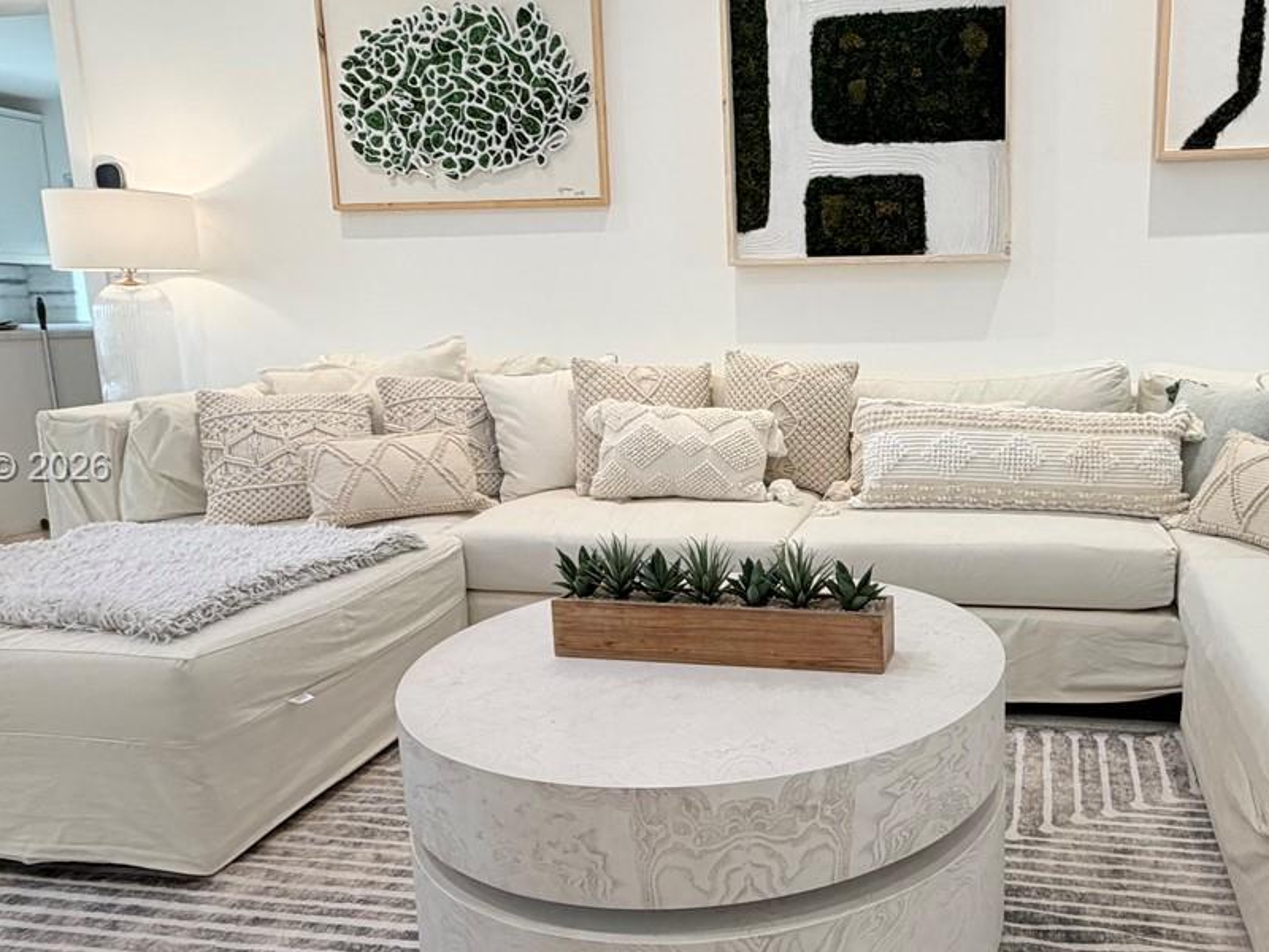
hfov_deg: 61.3
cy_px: 470
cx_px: 885
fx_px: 1026
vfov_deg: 49.7
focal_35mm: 28
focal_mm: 2.22
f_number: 2.2
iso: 160
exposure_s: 1/116
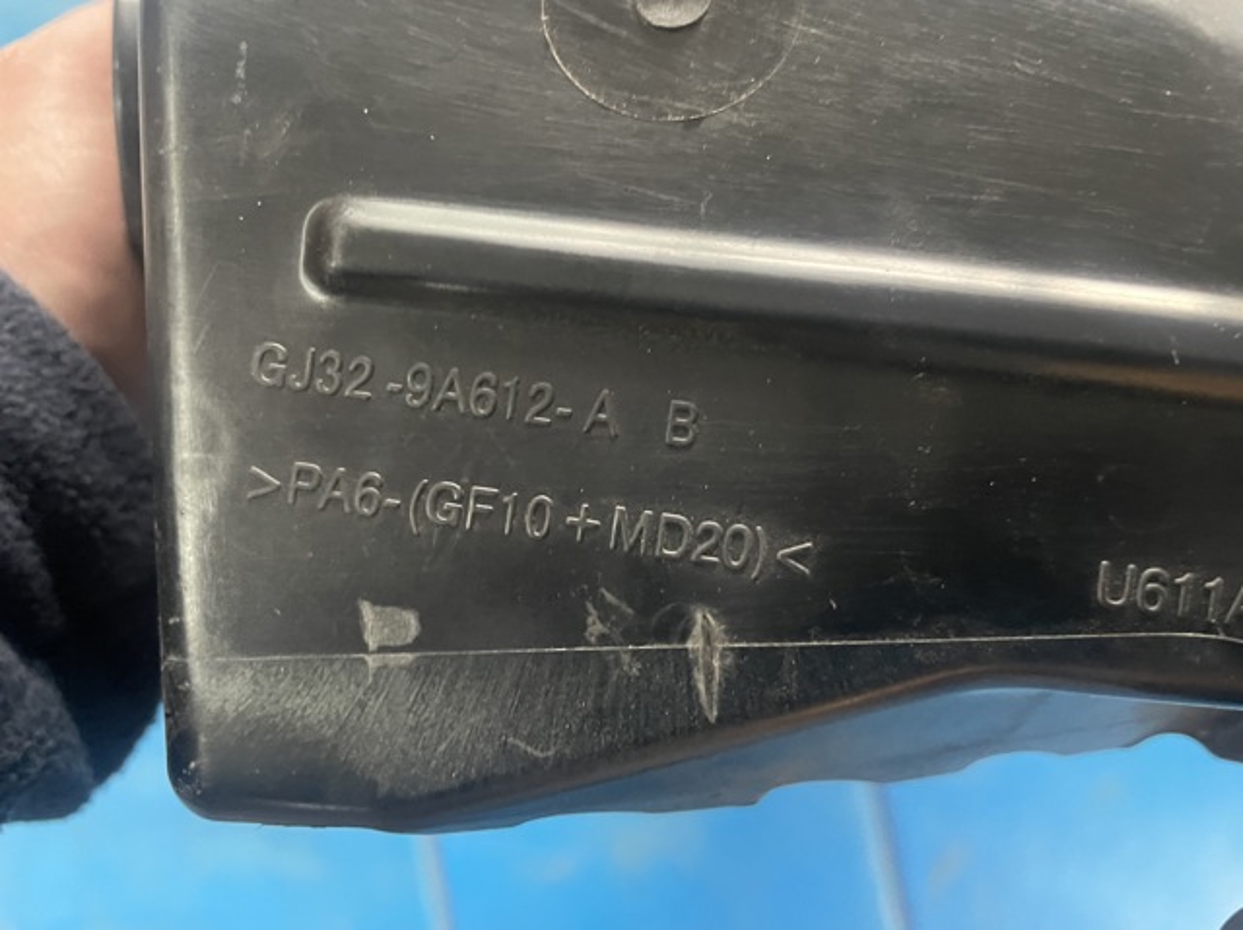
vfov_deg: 53.0
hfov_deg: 67.3
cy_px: 465
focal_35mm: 26
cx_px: 622
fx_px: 933
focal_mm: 4.2
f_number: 1.6
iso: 640
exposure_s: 1/25
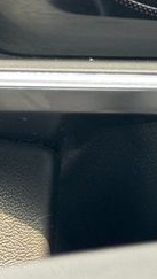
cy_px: -100
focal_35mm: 220
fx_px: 1625
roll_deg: -2.9
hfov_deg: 5.2
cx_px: 509
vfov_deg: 9.6
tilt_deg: -20.9
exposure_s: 1/121
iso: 80
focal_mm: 6.76
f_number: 1.78
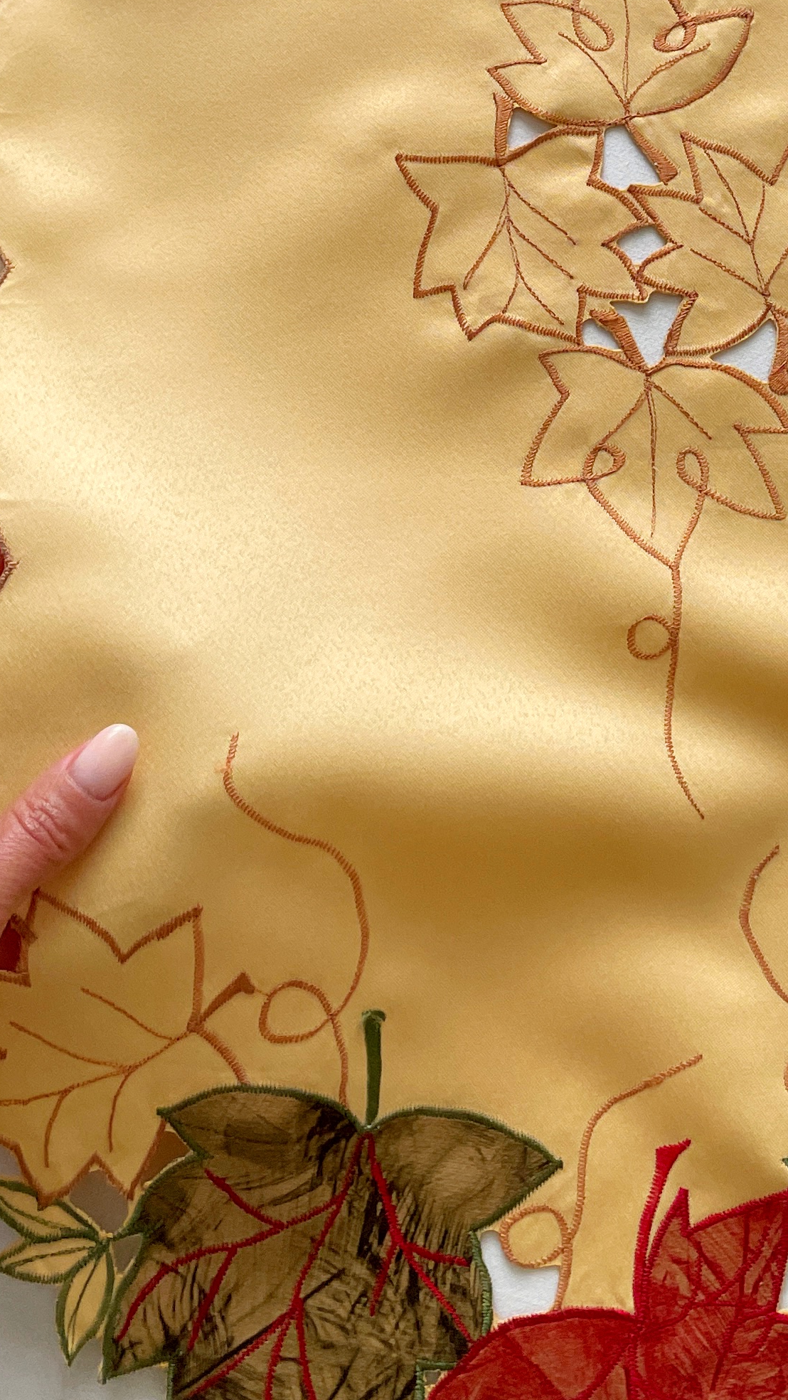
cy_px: 240
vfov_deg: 34.7
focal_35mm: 58
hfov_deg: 20.6
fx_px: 2154
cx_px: 601
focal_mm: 4.2
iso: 125
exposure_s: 1/107
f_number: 1.6
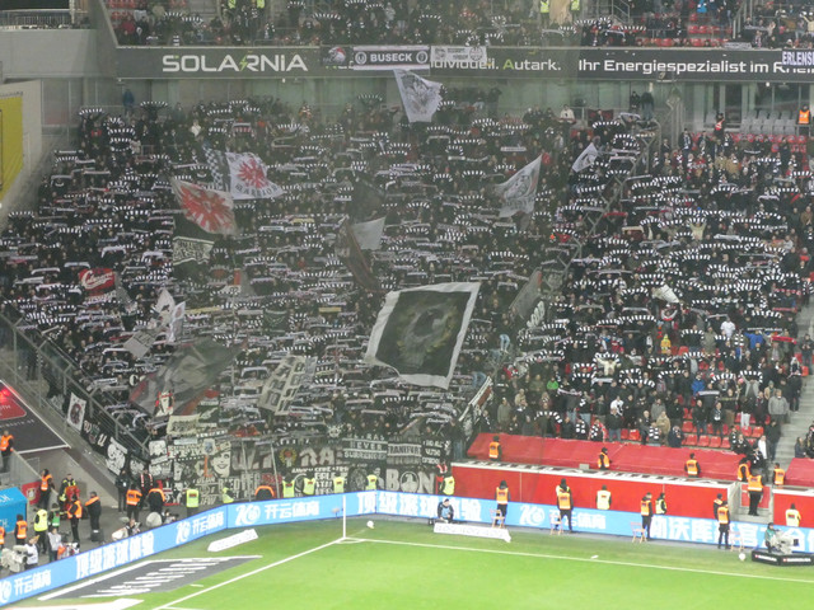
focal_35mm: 135
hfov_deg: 14.6
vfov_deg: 11.0
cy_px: 305
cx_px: 407
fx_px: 3175
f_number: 5.3
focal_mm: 24.2
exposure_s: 1/80
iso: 1250
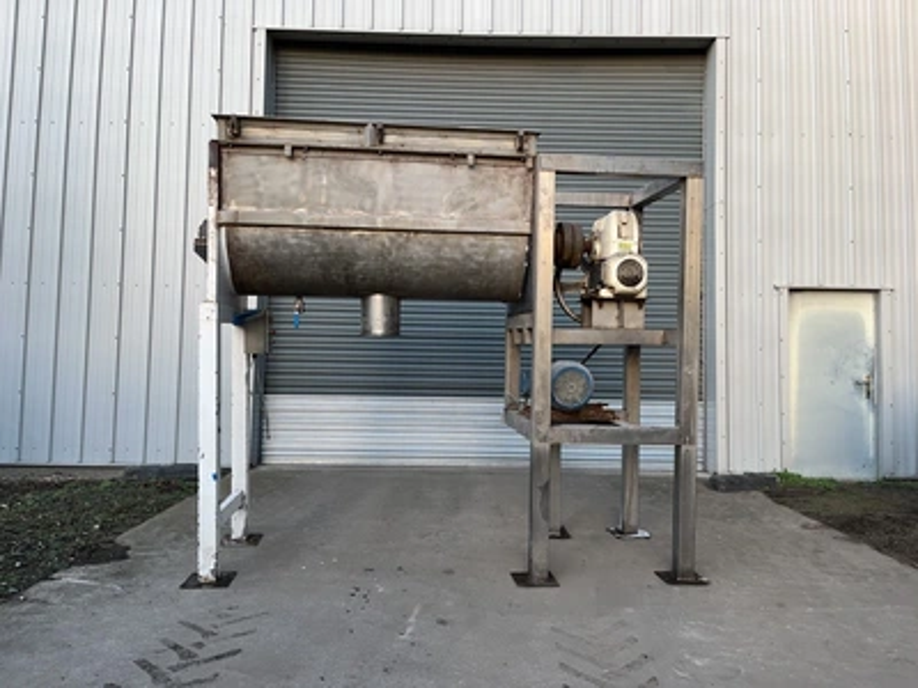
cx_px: 459
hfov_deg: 67.3
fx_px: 690
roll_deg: -0.9
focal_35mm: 26
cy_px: 344
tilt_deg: +2.5
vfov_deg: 53.1
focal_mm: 5.1
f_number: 1.6
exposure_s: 1/124
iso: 32
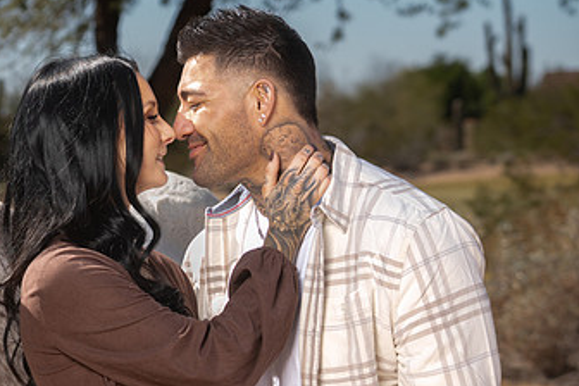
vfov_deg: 9.5
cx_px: 117
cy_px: 268
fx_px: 2332
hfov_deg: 14.1
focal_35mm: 145
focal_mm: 84
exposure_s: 1/250
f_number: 5.6
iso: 50
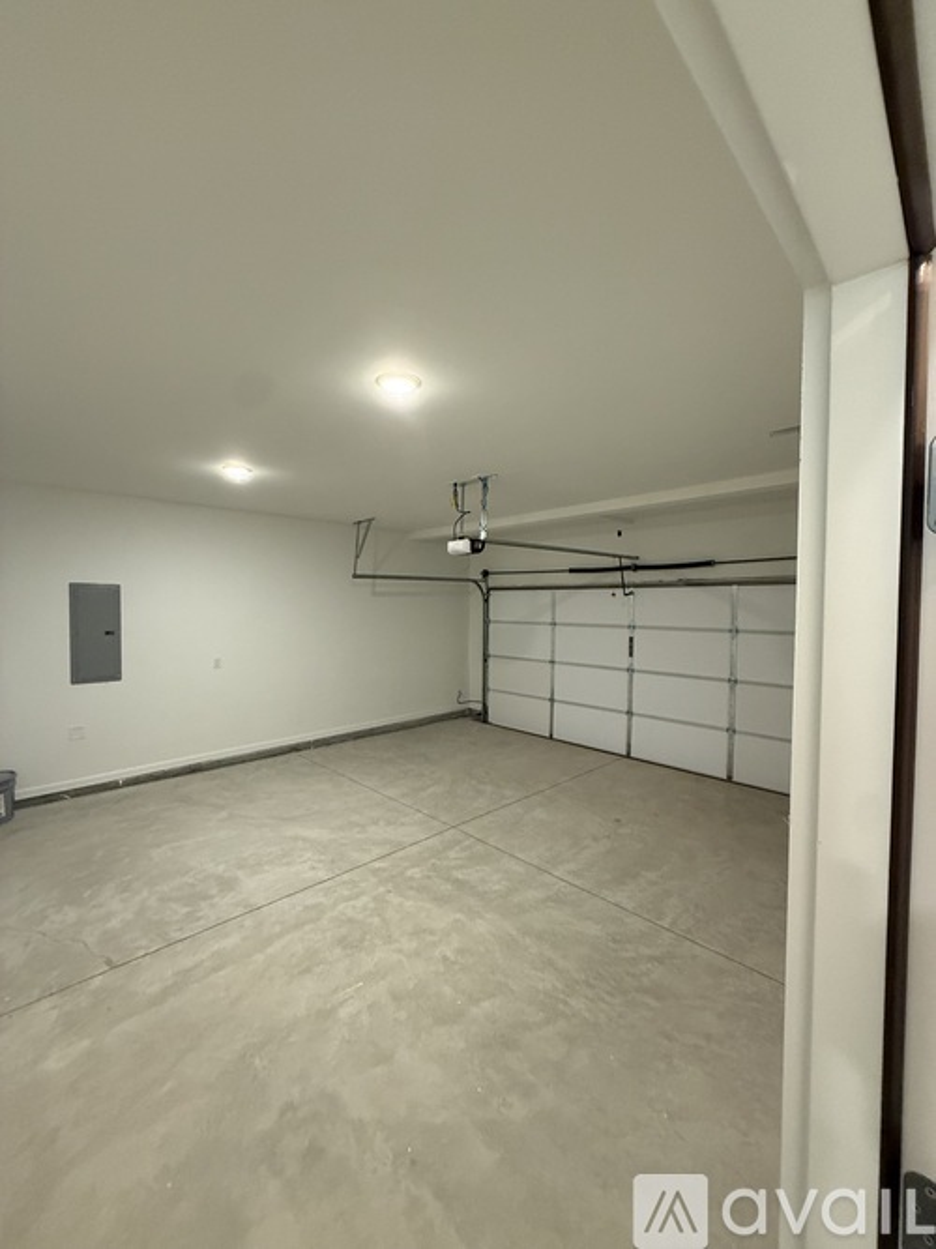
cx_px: 468
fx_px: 505
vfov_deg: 102.1
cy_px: 624
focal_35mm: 14
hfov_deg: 85.7
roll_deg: -1.0
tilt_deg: -1.8
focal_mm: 2.22
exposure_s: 1/60
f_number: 2.2
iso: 500
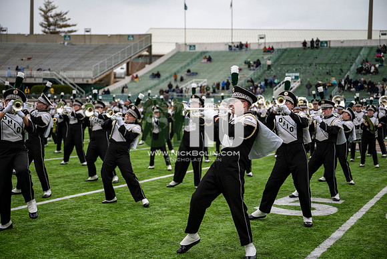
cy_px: 130
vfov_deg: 25.5
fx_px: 570
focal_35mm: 53
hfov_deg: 37.5
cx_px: 194
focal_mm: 53
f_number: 2.8
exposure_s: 1/500
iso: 100
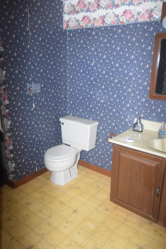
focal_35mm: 28
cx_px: 83
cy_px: 124
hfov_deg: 45.7
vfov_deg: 64.6
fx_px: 197
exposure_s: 1/60
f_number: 4
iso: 3200
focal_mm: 19
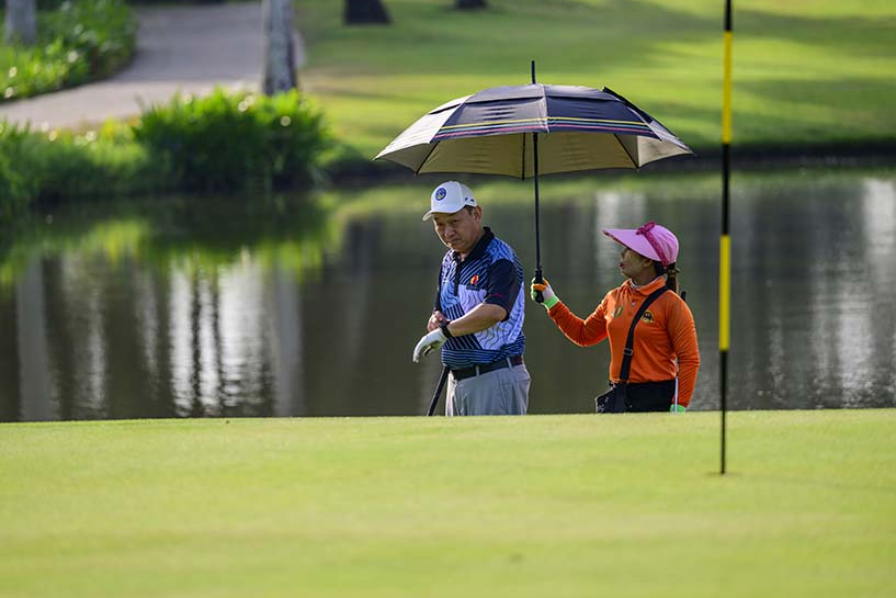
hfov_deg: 8.8
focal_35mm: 235
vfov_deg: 5.8
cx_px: 439
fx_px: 5850
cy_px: 249
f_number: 2.8
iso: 140
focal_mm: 200
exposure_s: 1/1250
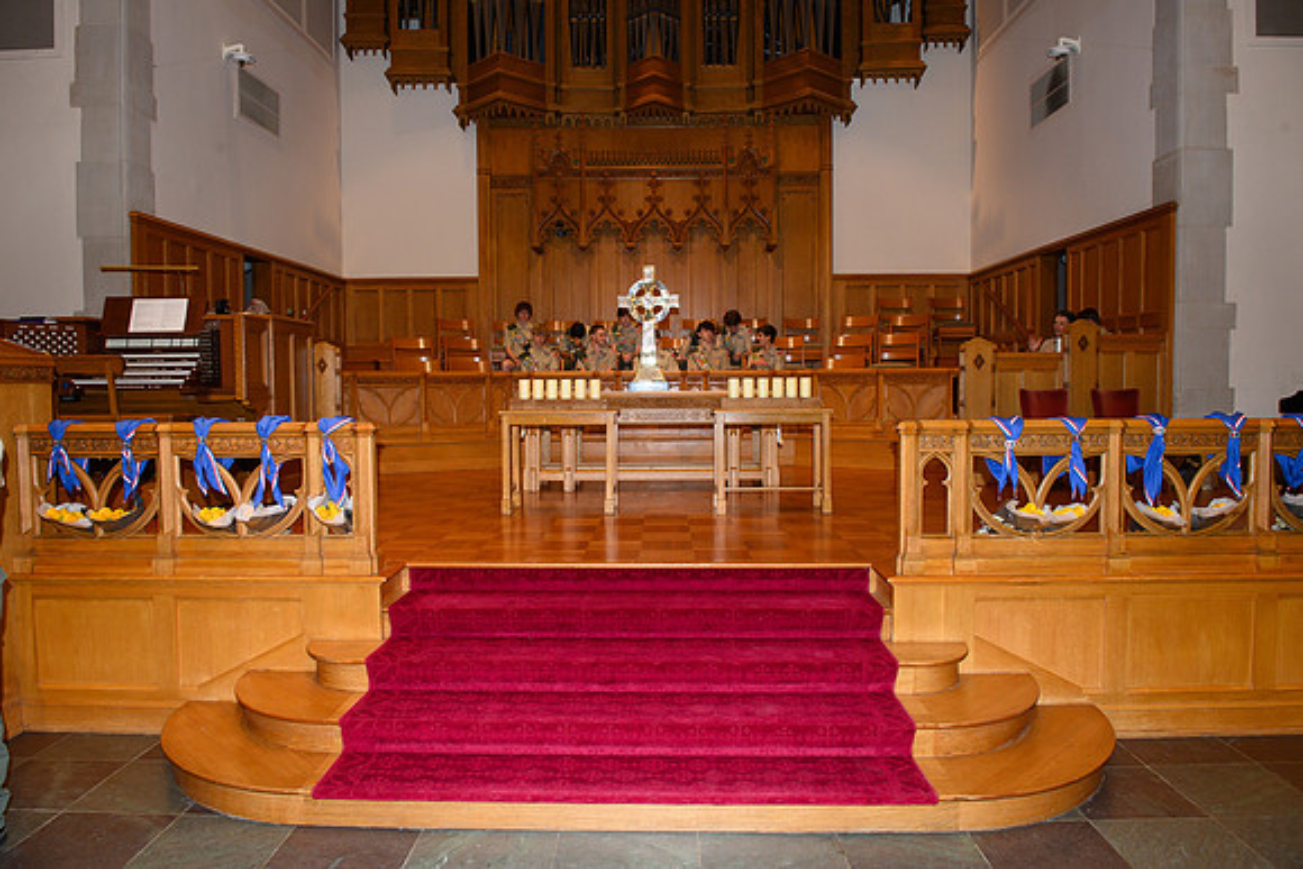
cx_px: 652
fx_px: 869
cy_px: 434
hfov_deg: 73.7
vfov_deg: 53.2
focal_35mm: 24
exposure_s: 1/60
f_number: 7.1
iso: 800
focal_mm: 24
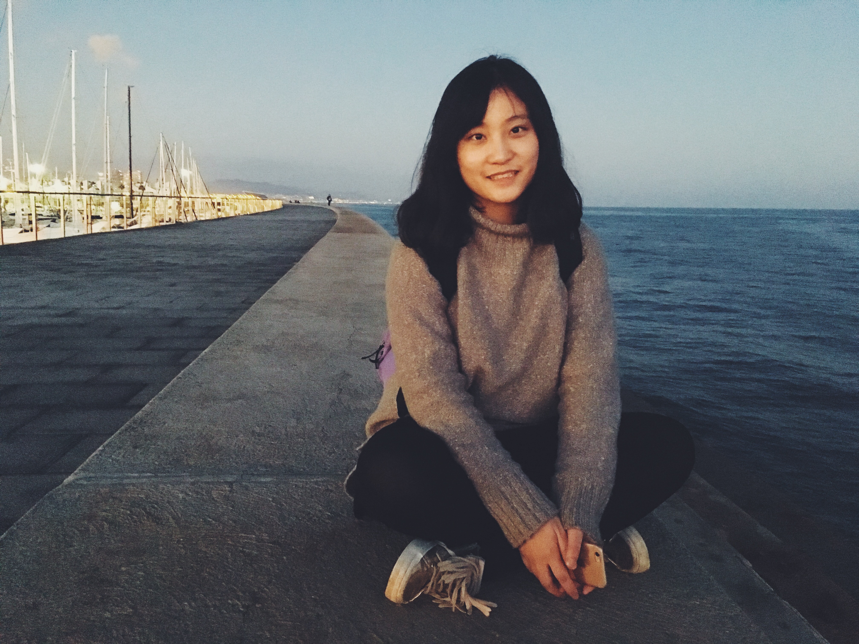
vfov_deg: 48.2
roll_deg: +0.2
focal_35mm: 29
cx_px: 430
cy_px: 322
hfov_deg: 61.7
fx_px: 720
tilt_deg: -9.9
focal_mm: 4.15
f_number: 2.2
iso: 1600
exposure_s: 1/17
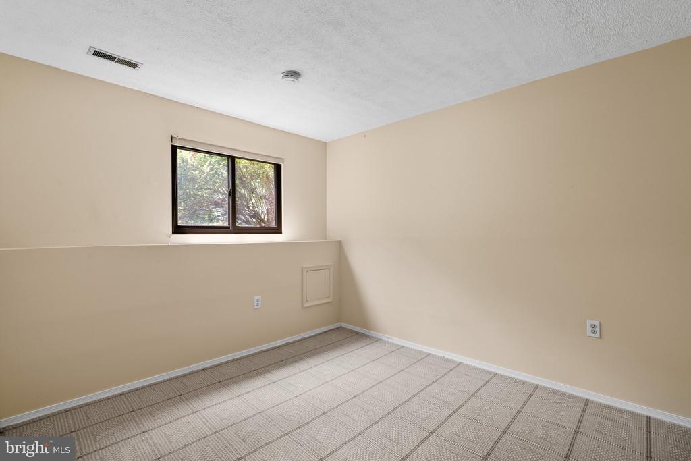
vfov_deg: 73.8
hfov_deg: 96.7
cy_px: 230
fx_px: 307
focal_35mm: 16
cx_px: 346
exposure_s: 1/2.5
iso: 100
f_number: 8
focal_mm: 16
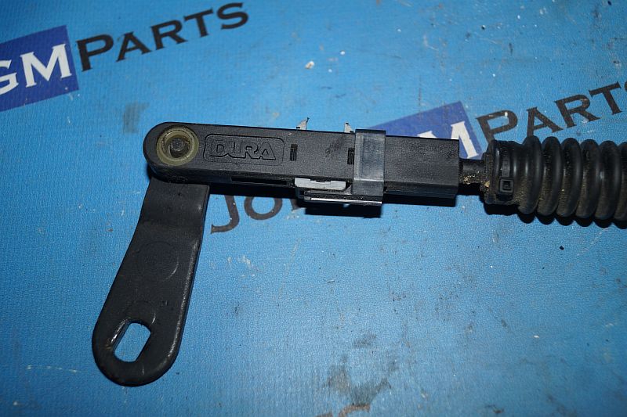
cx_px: 314
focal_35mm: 42
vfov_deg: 31.9
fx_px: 731
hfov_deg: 46.4
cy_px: 208
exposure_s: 1/60
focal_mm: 28
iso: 125
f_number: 4.5
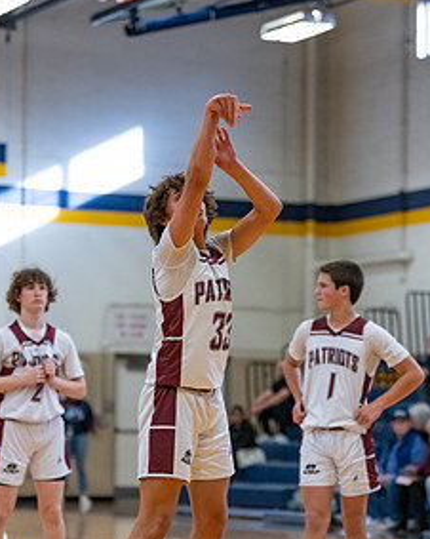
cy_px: 320
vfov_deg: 13.6
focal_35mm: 142
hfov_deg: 10.9
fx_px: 2261
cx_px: 202
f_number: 2.8
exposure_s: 1/1000
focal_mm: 95
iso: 5000
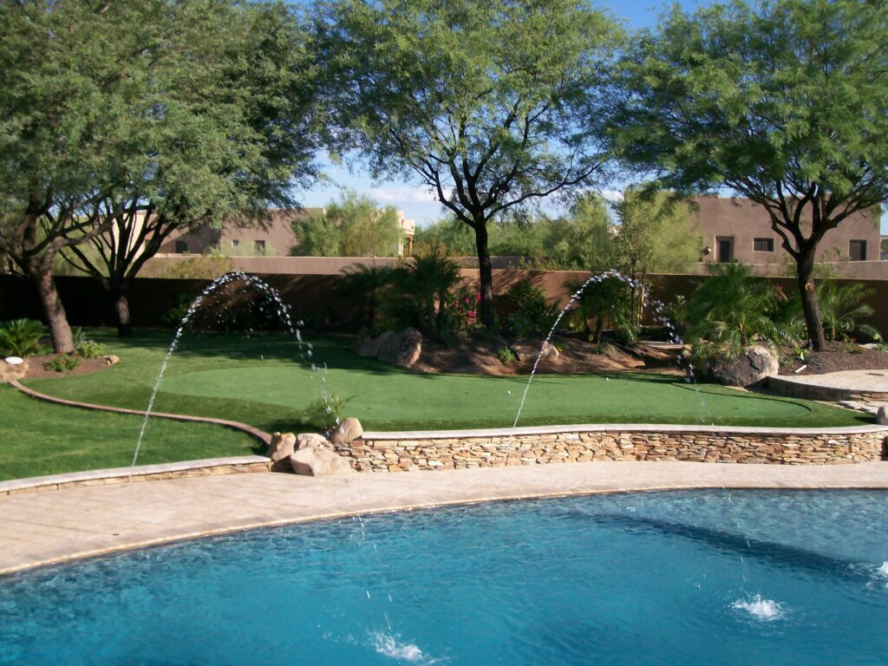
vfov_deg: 32.2
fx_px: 1154
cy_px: 333
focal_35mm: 45
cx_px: 444
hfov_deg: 42.1
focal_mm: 7.46
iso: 80
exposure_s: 1/150
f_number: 7.9
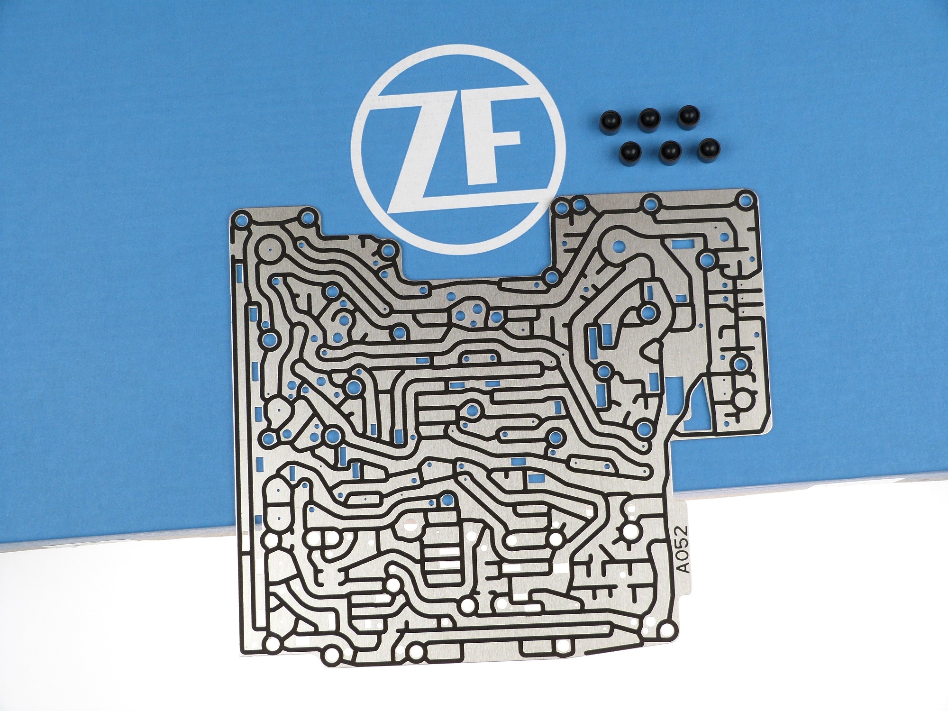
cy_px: 356
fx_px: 1807
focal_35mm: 66
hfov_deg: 29.4
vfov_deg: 22.3
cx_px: 474
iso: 100
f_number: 3.3
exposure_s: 1/80
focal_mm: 11.8
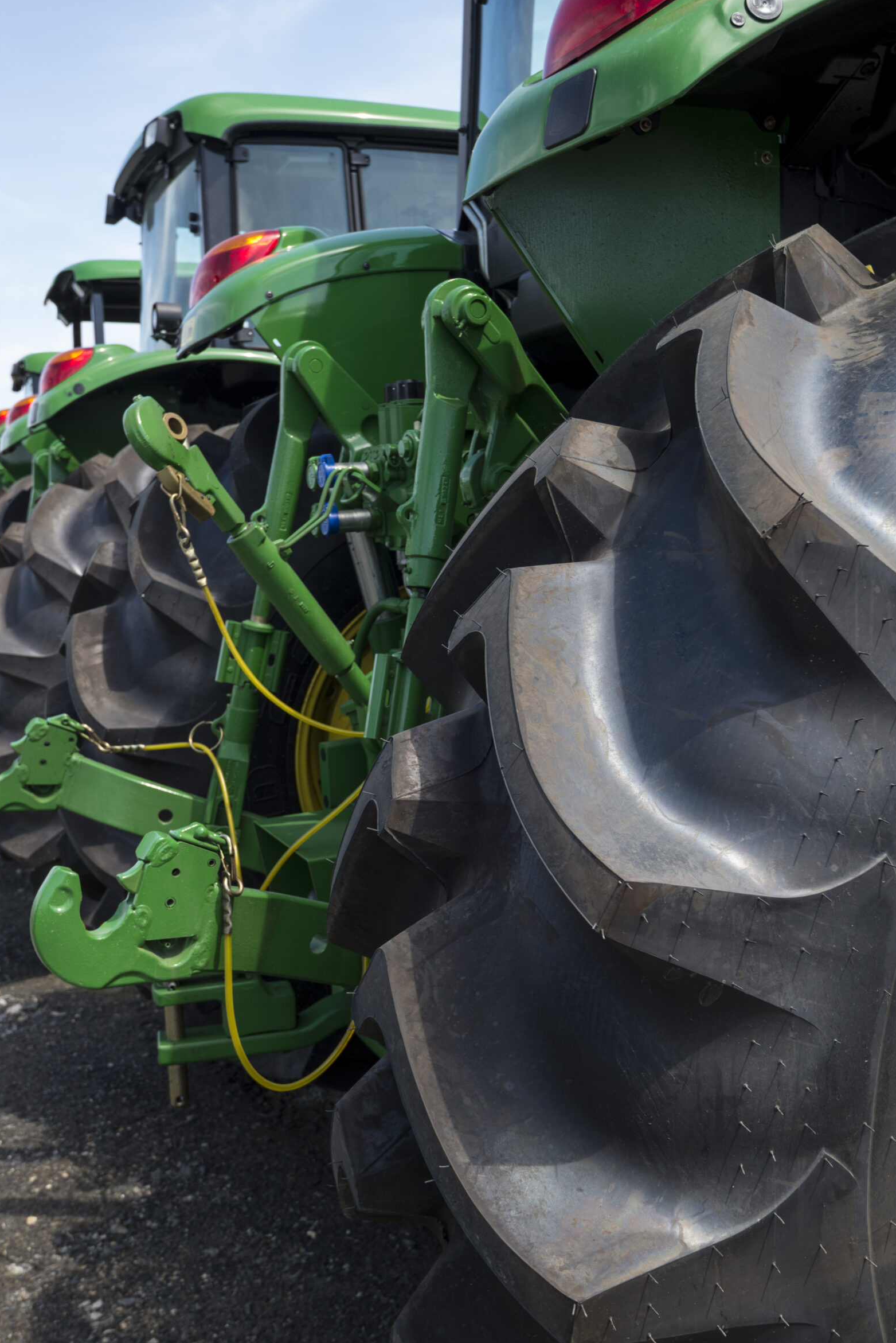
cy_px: 668
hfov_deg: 37.9
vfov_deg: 54.4
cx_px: 441
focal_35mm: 35
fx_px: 1305
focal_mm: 32
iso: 200
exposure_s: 1/125
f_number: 8
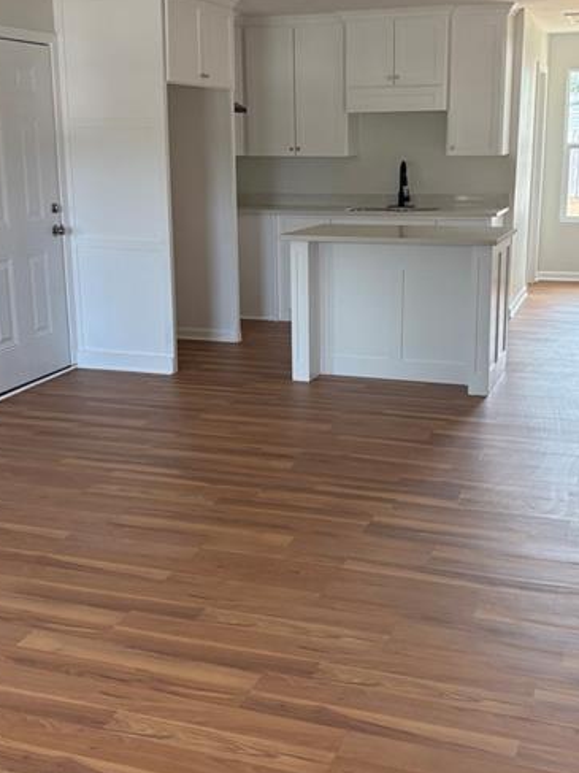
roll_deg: +0.0
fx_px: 915
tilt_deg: -13.3
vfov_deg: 45.7
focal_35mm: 41
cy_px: 346
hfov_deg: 35.1
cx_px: 332
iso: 125
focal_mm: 5.96
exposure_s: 1/83
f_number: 1.6
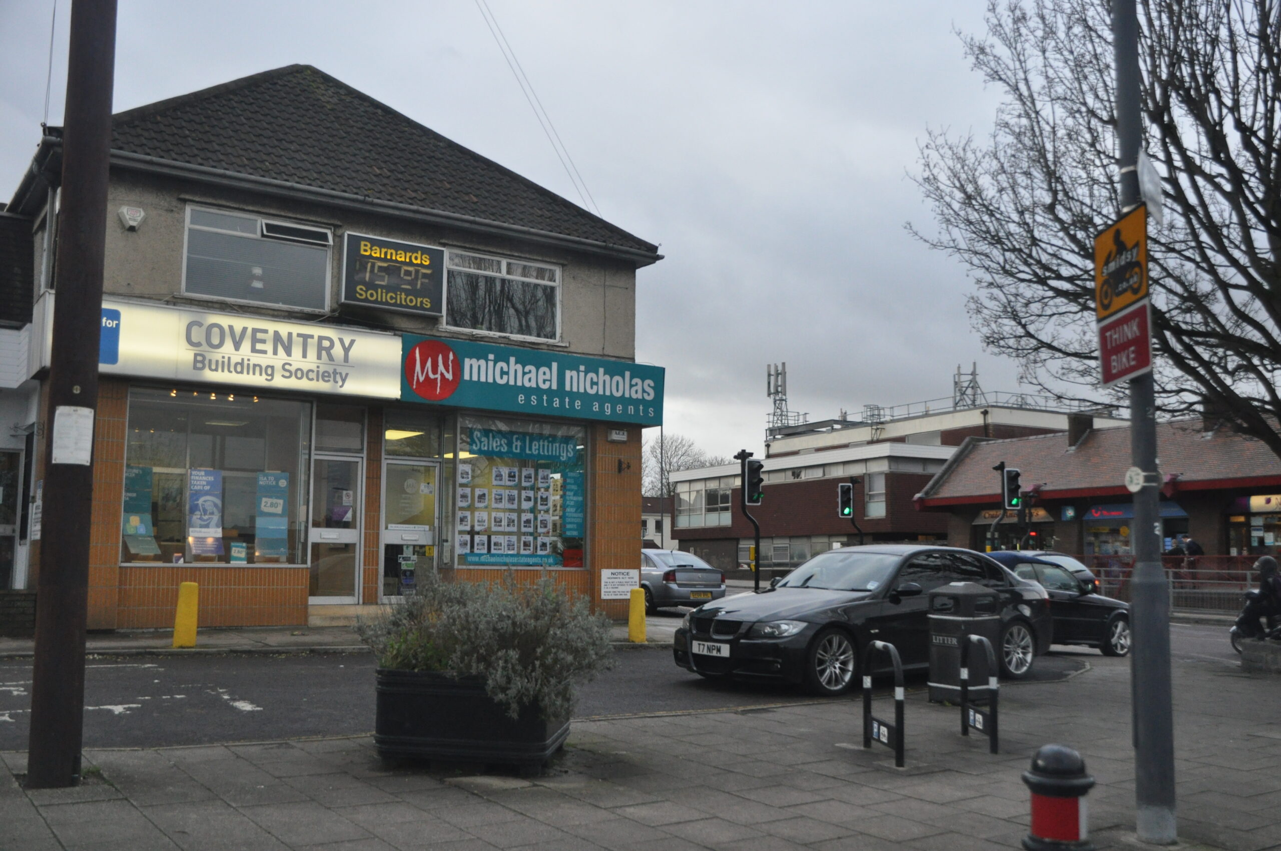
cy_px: 426
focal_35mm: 32
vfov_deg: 41.6
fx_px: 1119
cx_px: 640
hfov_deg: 59.6
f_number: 3.5
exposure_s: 1/500
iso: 1250
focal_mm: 21
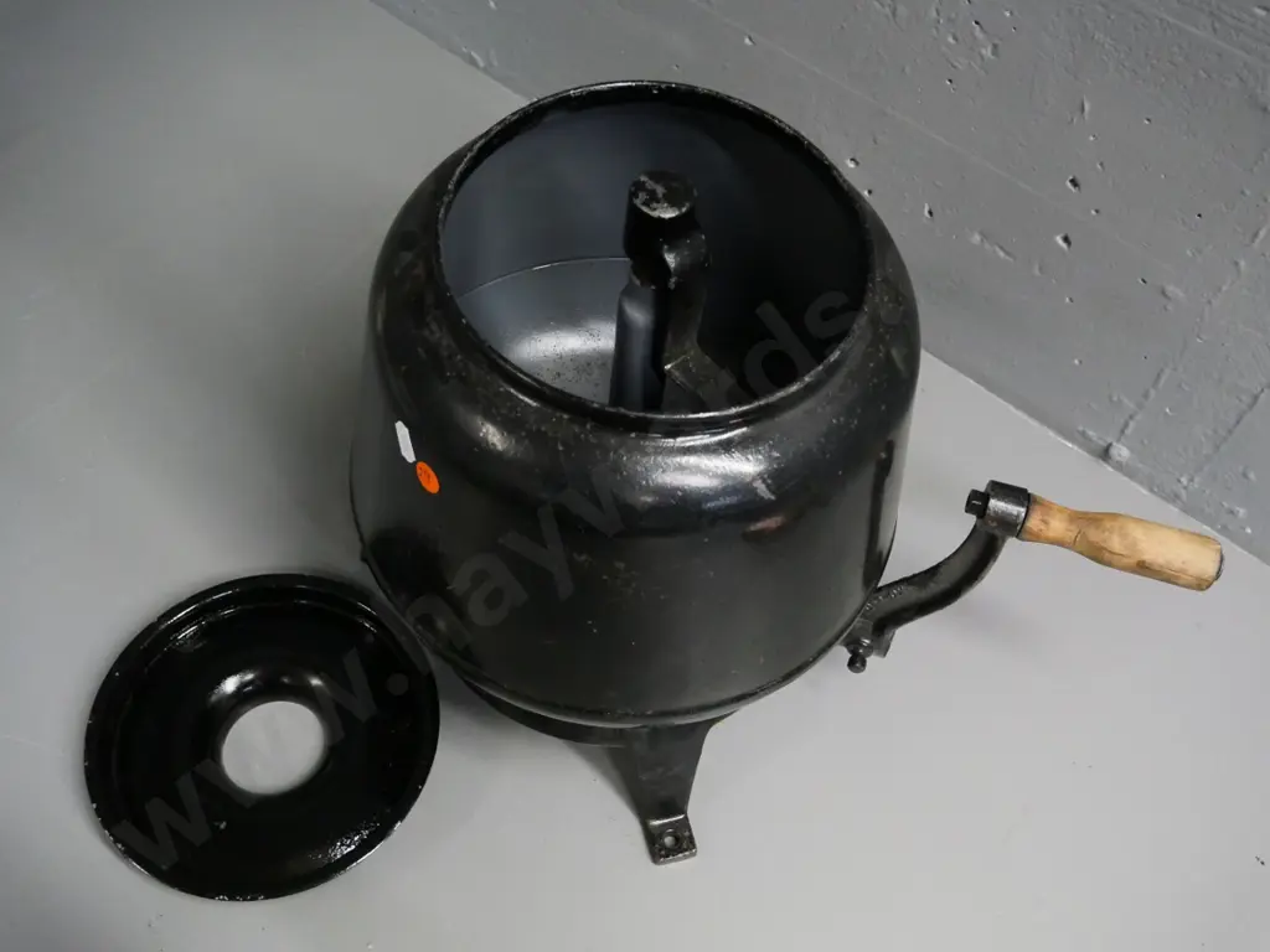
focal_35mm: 34
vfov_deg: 41.8
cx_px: 635
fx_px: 1247
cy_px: 476
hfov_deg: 54.0
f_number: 5
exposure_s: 1/100
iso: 3200
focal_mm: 17
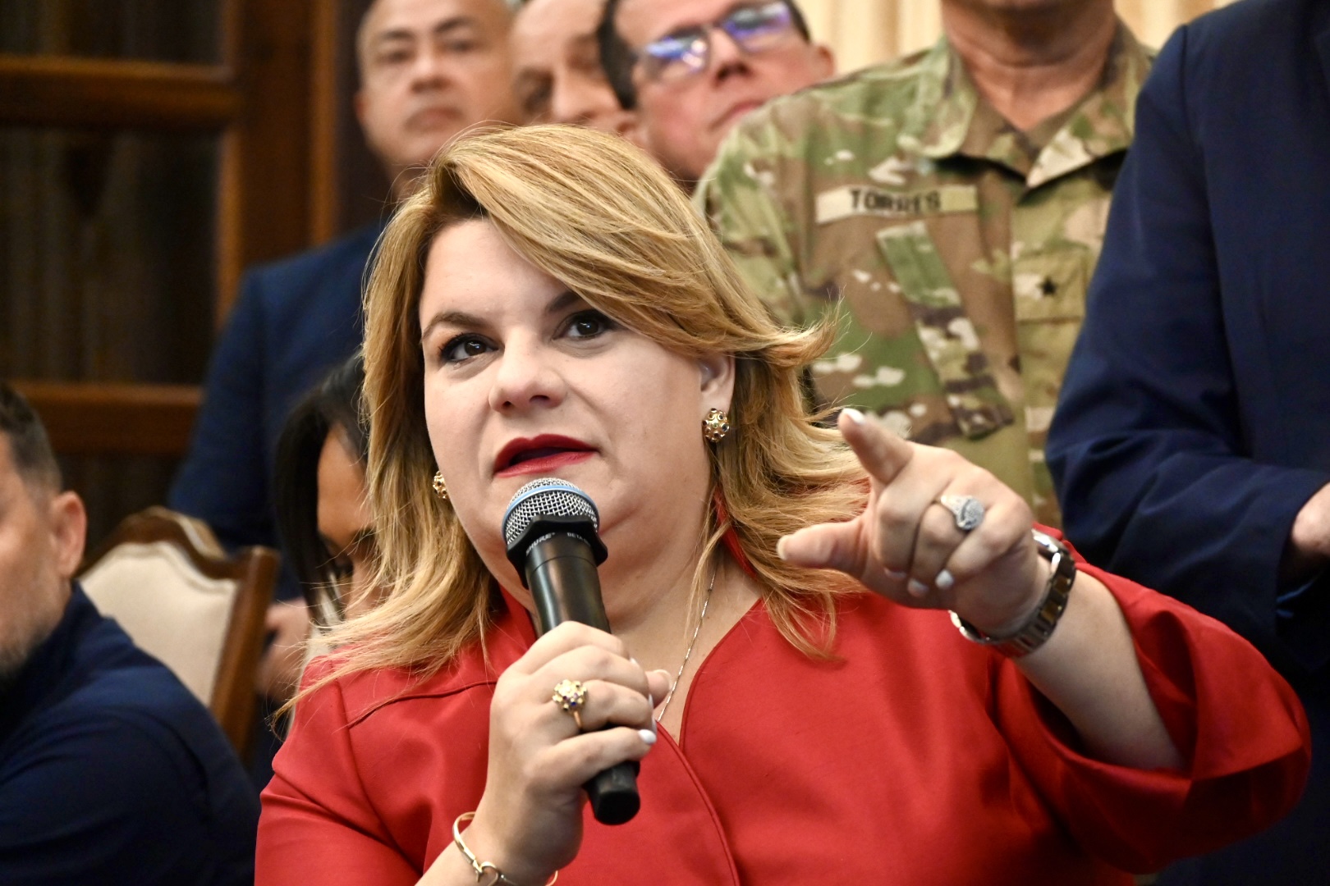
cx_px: 665
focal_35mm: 165
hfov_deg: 12.5
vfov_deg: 8.3
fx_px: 6095
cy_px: 443
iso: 4000
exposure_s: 1/200
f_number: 5.6
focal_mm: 110
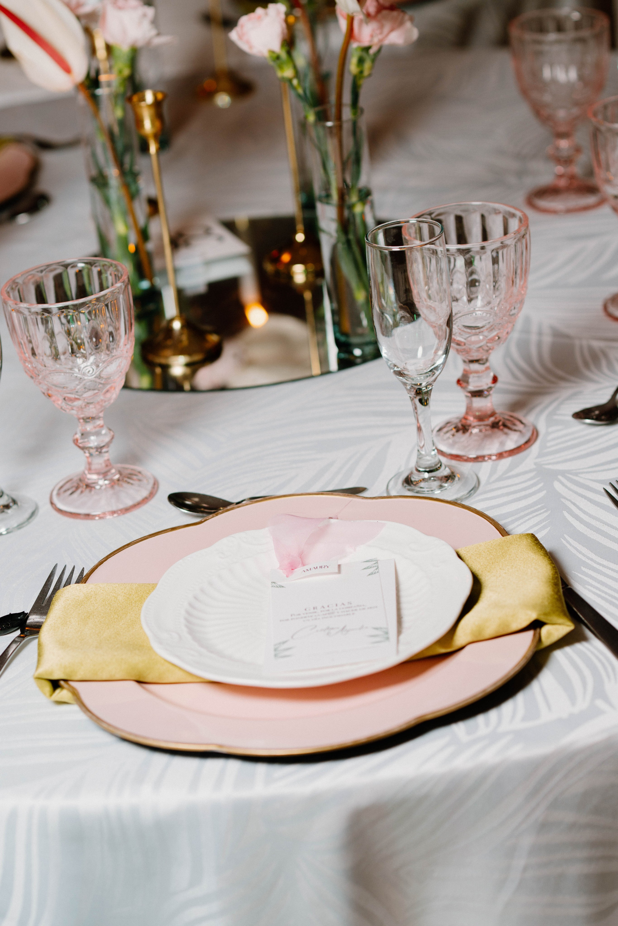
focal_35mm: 85
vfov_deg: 23.9
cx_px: 309
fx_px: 2189
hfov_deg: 16.1
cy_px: 463
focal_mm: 85
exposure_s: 1/200
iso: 400
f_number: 4
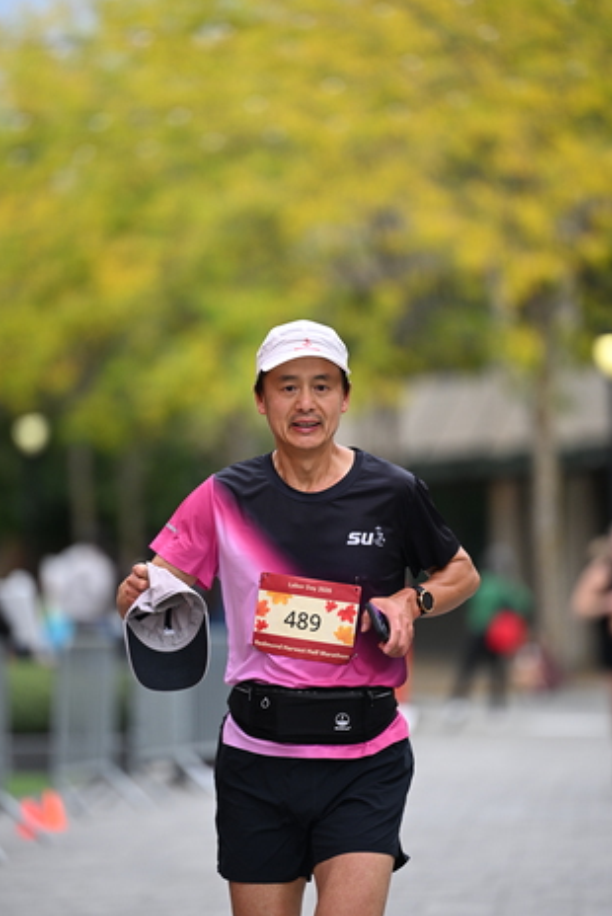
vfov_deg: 8.7
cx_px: 305
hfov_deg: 5.8
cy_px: 490
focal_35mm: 237
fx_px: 6034
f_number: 2.8
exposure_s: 1/2000
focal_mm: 200
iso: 640
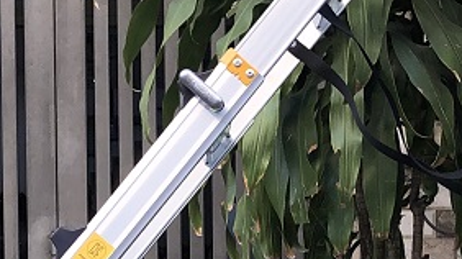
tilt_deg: -1.0
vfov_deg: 9.1
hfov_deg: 16.5
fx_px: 1591
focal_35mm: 130
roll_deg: +0.8
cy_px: 392
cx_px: 241
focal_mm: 3.99
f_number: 1.8
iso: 25
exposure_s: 1/120
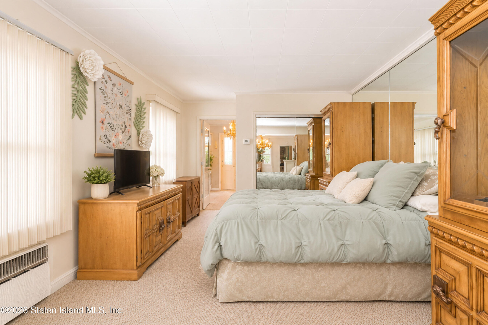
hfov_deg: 96.7
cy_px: 162
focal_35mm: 16
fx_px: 217
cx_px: 244
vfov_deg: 73.8
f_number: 4
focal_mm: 16
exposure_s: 1/8
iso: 64
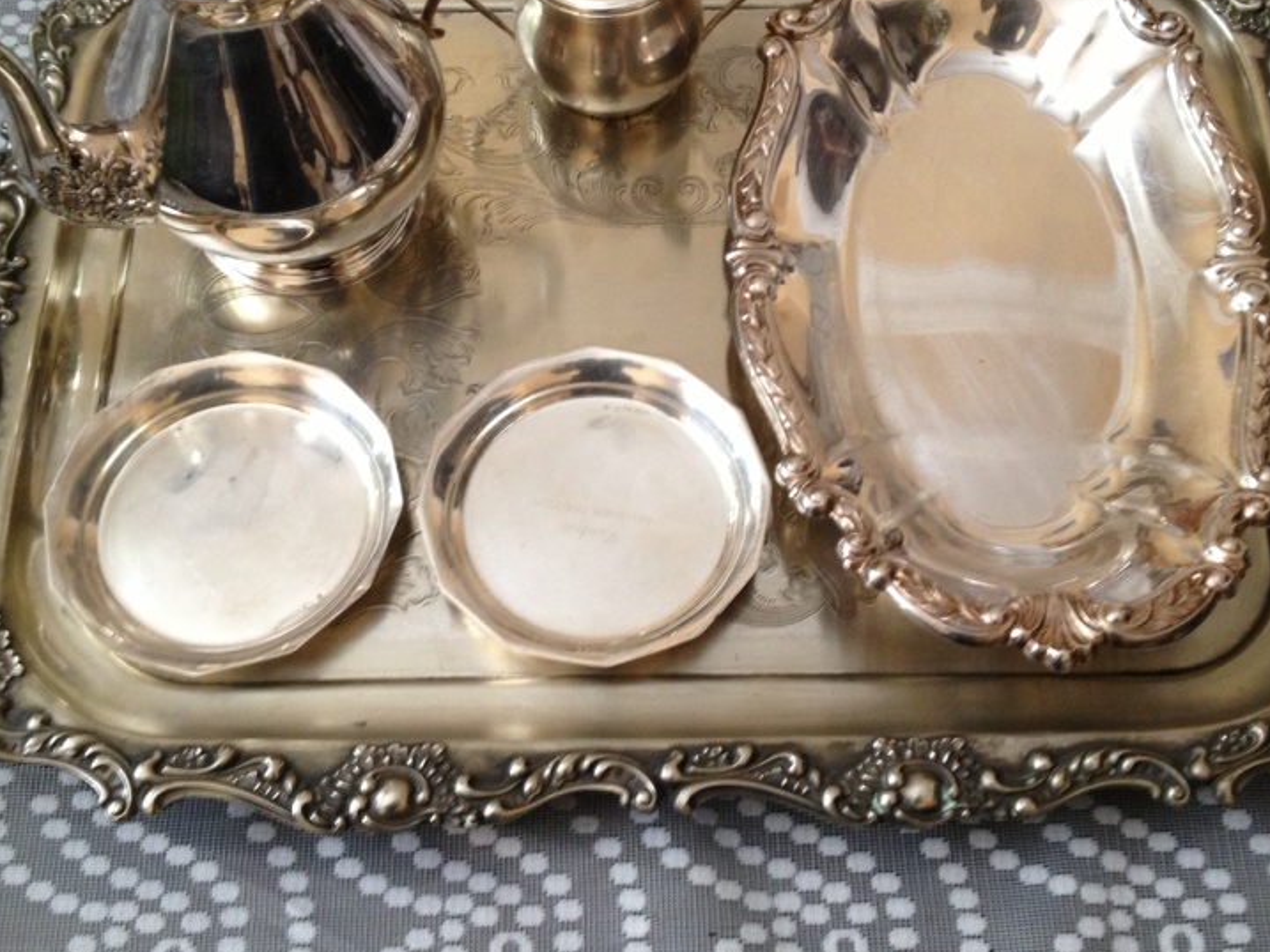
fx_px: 1835
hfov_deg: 38.2
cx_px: 650
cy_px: 398
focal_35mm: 50
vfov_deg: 29.1
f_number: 2.4
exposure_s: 1/20
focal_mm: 4.28
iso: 160
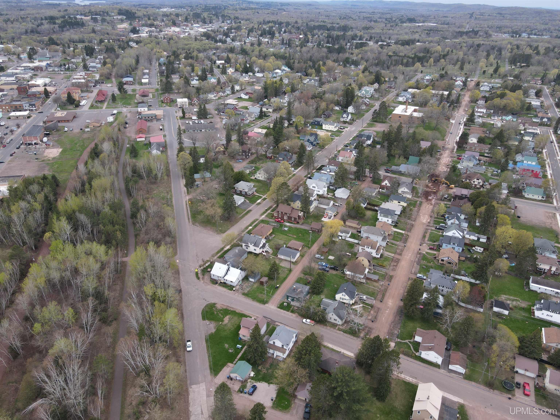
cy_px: 210
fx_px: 388
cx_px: 280
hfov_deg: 71.6
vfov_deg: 56.8
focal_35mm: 24
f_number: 2.8
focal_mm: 4.5
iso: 100
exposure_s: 1/30
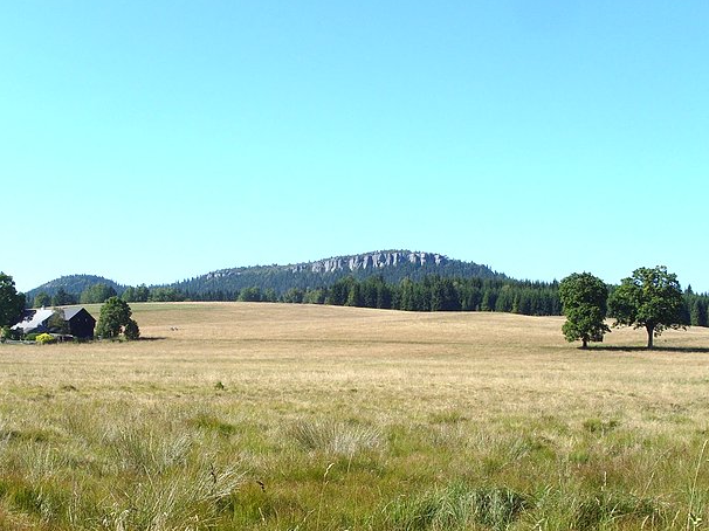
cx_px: 281
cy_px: 308
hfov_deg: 36.7
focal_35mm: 52
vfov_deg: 28.0
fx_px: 1065
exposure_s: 1/350
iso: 80
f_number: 6.3
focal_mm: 7.8
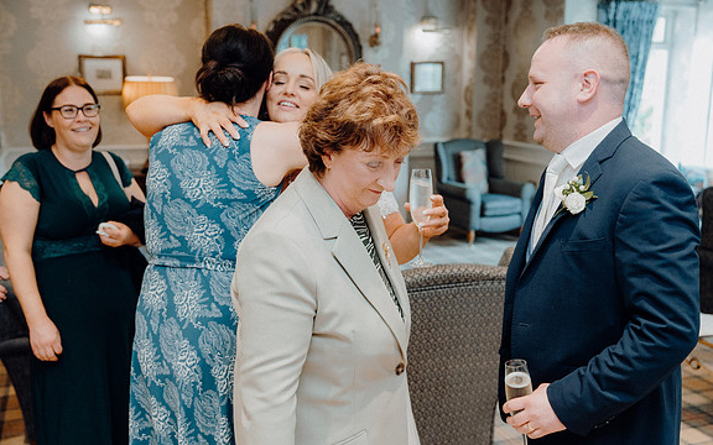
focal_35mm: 39
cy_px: 232
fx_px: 758
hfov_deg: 50.4
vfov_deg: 32.8
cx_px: 355
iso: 2500
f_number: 3.5
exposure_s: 1/160
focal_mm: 38
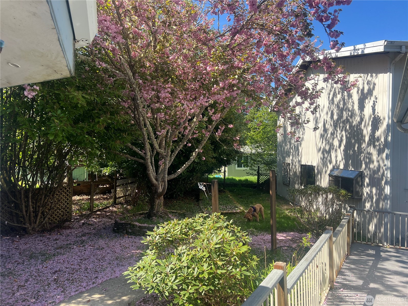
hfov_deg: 67.3
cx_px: 204
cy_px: 153
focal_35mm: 26
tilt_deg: -1.6
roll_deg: -0.6
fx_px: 306
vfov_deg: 53.1
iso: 50
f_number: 1.5
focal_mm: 5.7
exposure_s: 1/974
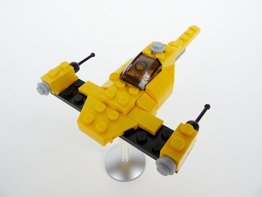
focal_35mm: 27
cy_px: 98
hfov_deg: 65.3
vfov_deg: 51.4
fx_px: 204
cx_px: 131
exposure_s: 1/200
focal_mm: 4.8
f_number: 4
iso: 100
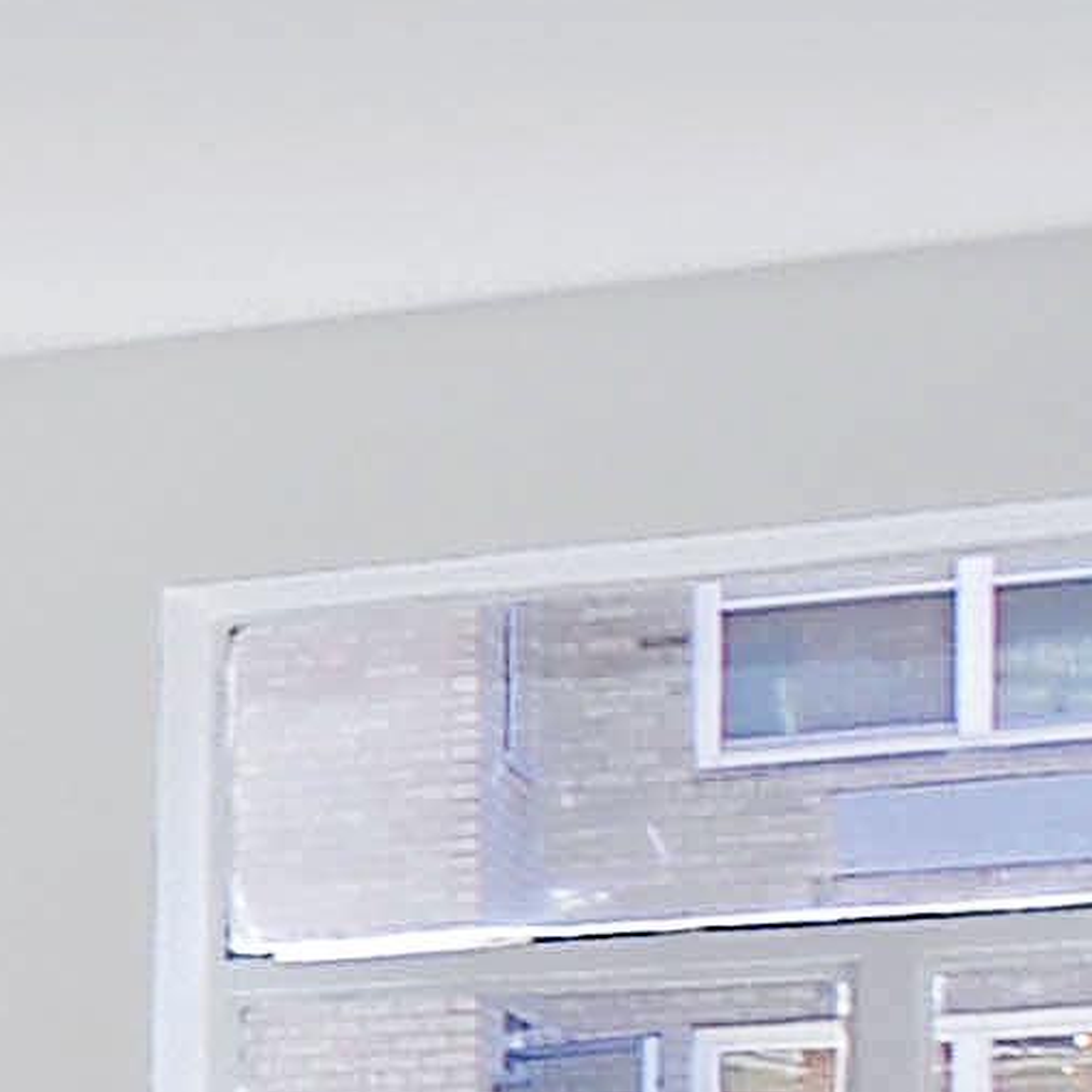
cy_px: 1667
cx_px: -4820
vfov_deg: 11.1
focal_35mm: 151
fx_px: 5389
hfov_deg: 5.8
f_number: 6.3
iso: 200
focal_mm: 10
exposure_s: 1/125
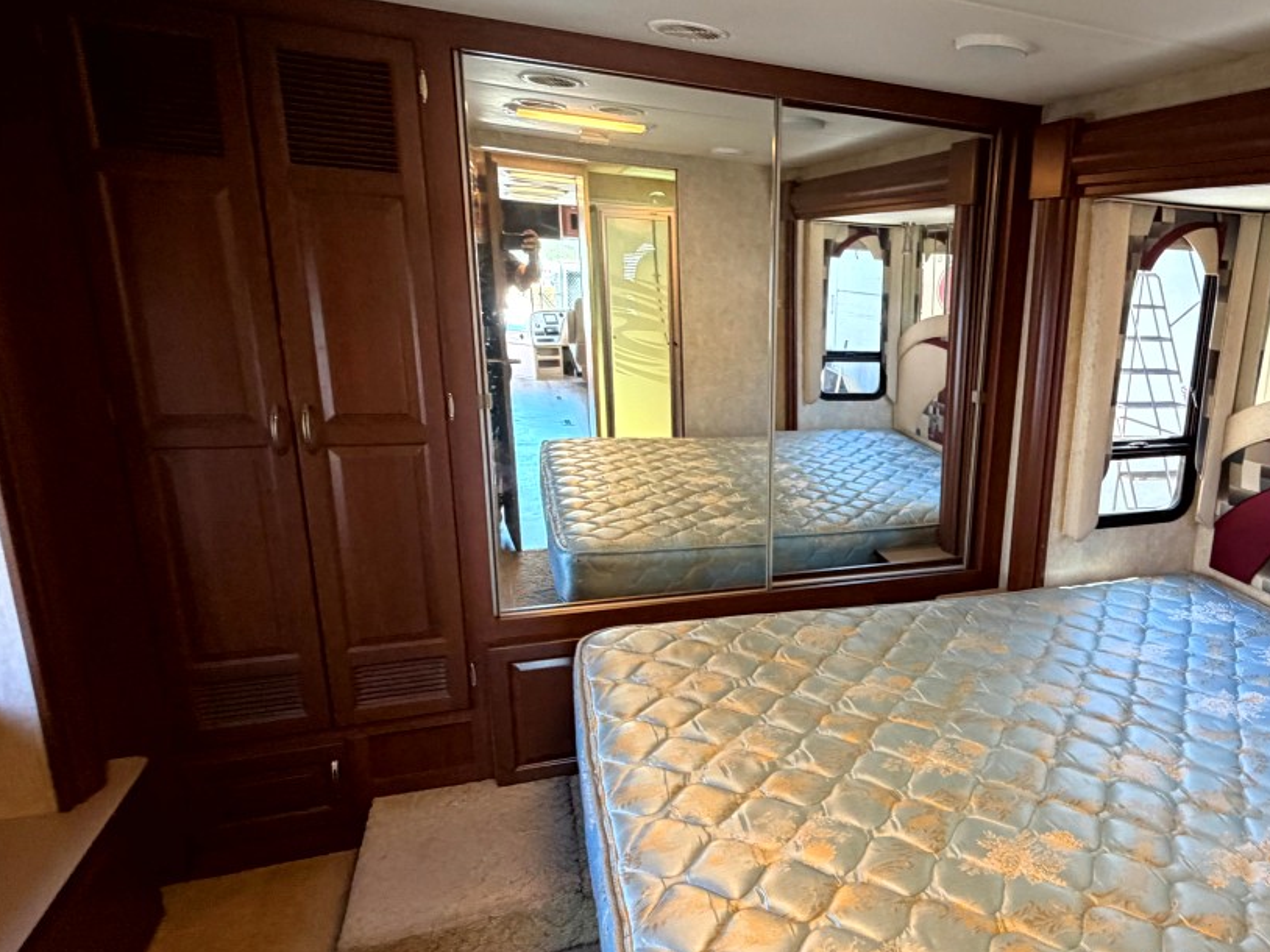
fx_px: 880
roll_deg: -5.1
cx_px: 931
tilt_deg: -13.5
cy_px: 504
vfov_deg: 56.8
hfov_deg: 67.7
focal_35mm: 24
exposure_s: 1/60
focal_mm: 2.22
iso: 400
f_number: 2.2
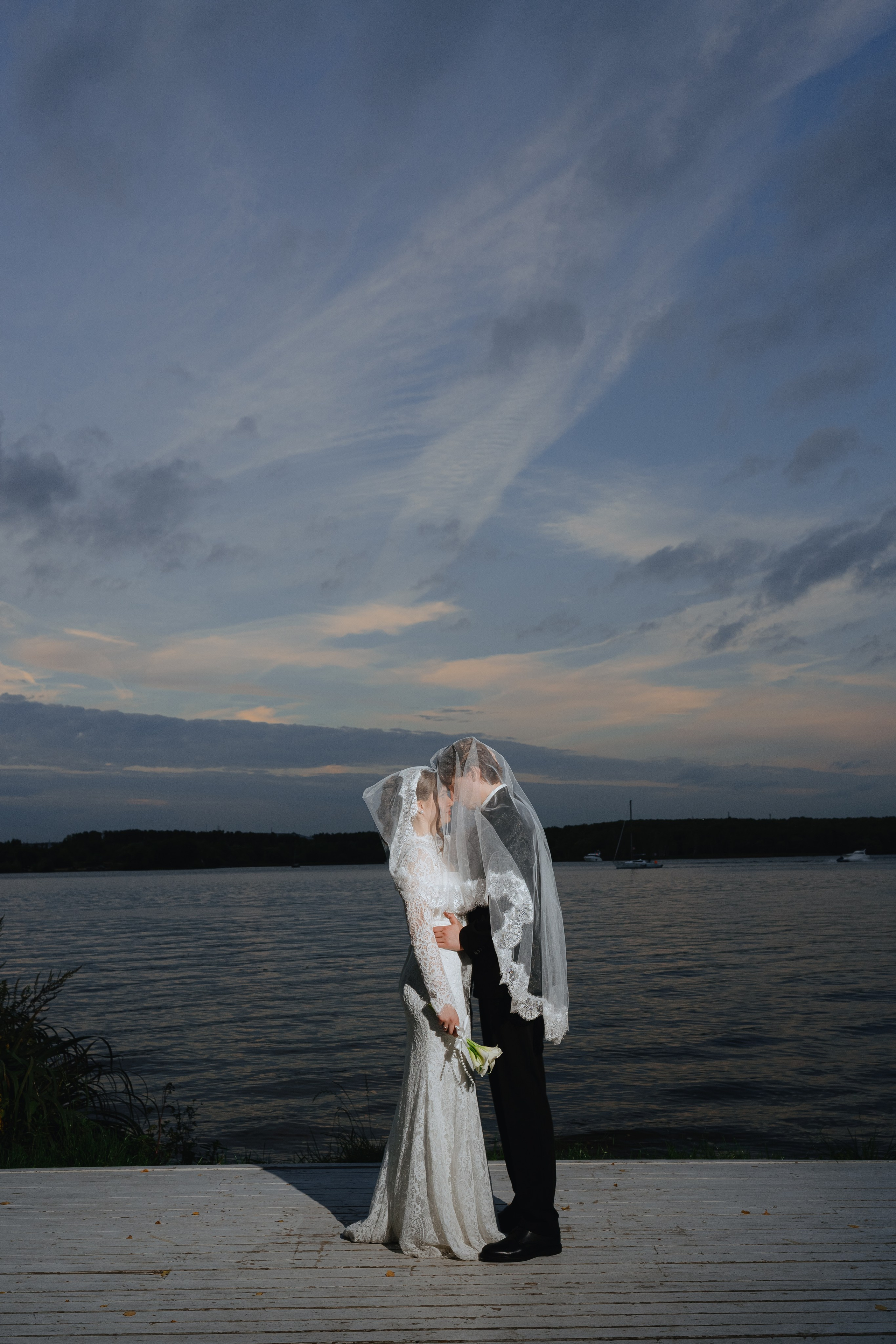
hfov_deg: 37.9
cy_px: 672
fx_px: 1307
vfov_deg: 54.4
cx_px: 448
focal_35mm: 35
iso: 250
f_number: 8
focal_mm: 35
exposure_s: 1/200
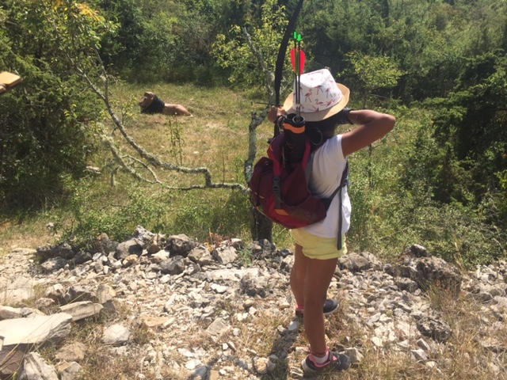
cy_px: 190
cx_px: 254
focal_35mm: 29
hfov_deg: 61.7
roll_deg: +3.4
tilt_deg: -24.8
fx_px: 425
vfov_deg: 48.2
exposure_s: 1/1522
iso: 32
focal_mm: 4.15
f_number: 2.2
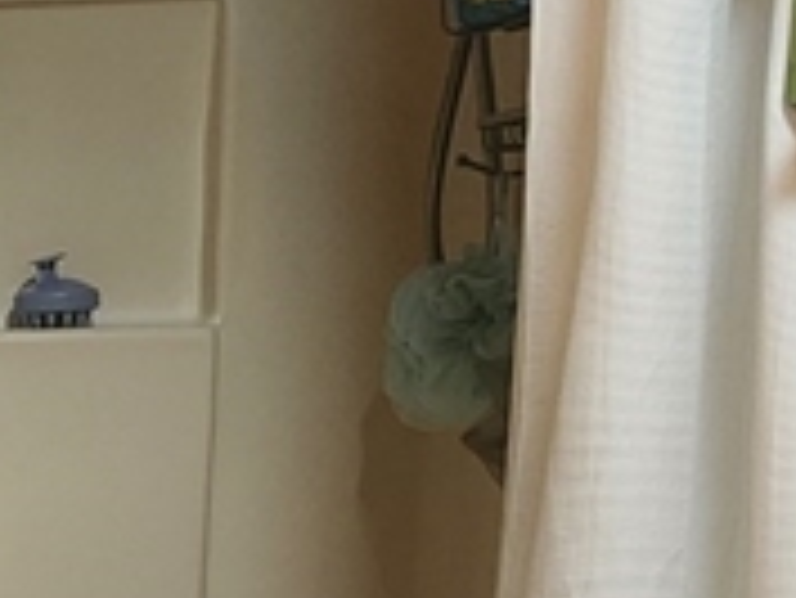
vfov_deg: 18.7
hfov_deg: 20.8
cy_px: 710
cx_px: -490
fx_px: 1726
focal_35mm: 75
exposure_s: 1/60
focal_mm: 2.2
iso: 250
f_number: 2.2
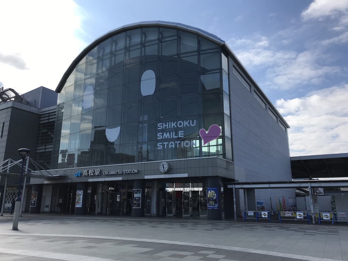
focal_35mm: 28
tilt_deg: +14.4
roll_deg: -0.6
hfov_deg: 63.4
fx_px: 281
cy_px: 130
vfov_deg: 49.7
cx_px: 174
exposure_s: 1/2227
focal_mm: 3.99
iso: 20
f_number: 1.8
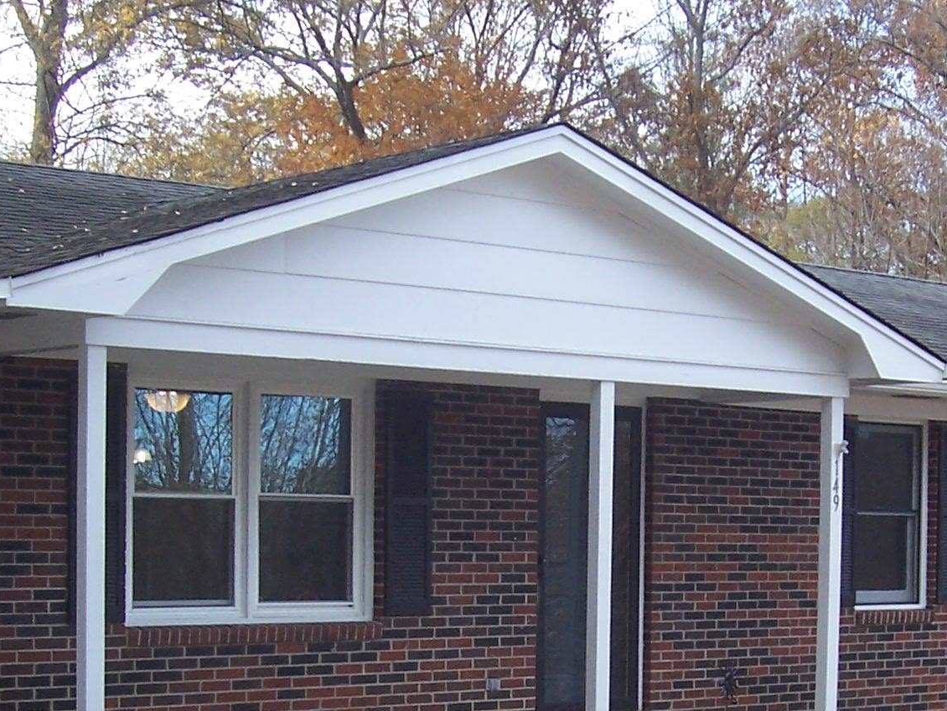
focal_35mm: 77
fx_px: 2107
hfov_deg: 25.2
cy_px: 604
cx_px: 653
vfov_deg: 18.9
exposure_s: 1/250
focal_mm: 5.6
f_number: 2.7
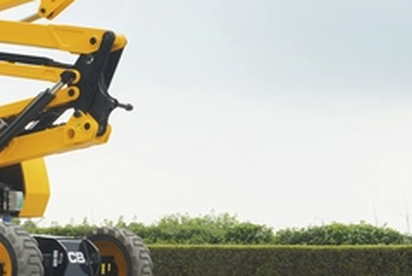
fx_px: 1341
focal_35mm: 117
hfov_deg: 17.5
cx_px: 215
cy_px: -50
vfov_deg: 11.5
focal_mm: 35
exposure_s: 1/800
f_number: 5.6
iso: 500
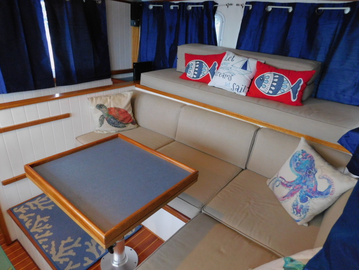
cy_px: 135
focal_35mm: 23
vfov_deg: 58.9
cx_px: 180
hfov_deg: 73.9
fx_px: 239
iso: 400
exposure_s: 1/8
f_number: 3
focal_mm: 4
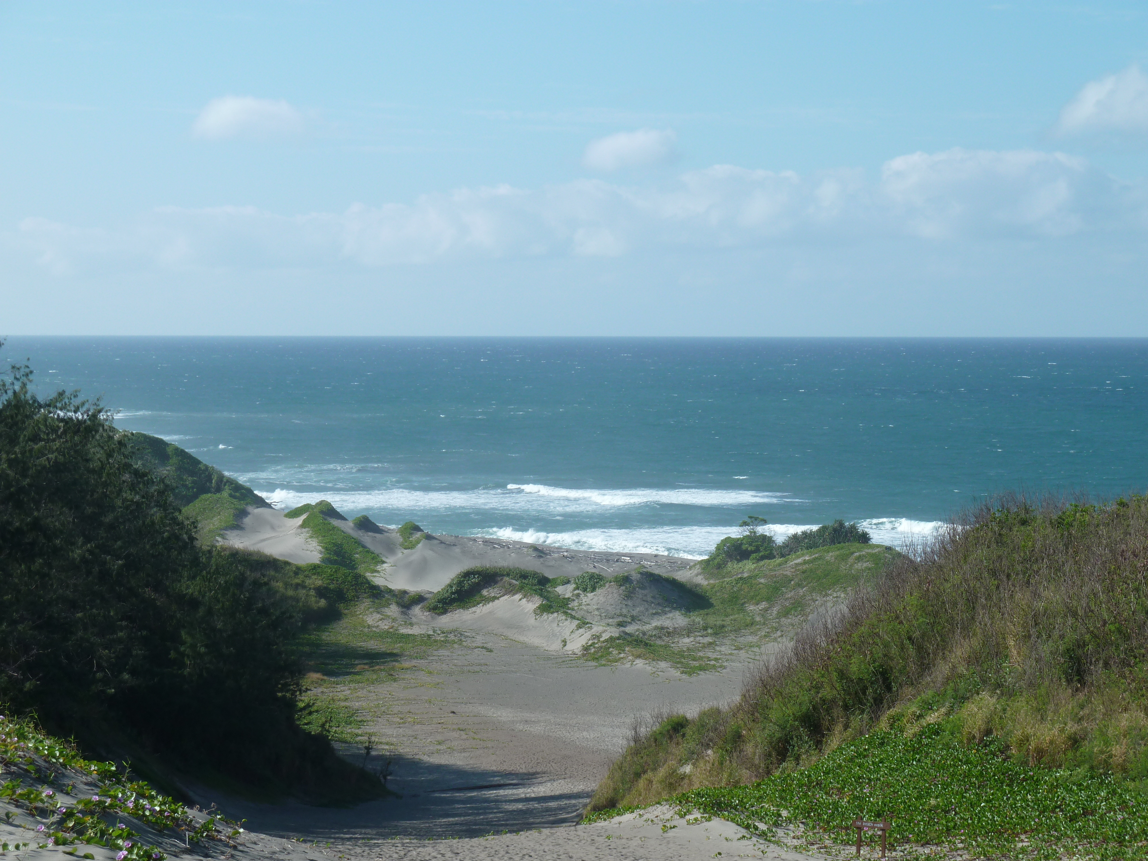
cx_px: 574
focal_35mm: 96
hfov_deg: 20.4
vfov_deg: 15.4
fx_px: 3184
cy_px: 430
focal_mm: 15.8
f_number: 5
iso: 80
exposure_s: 1/500
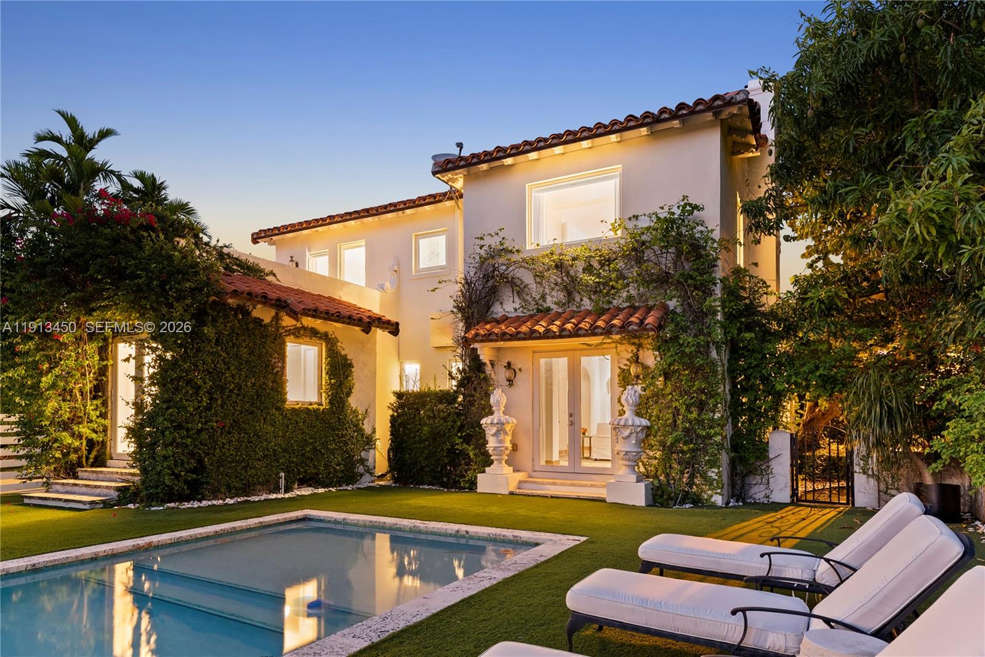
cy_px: 328
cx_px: 492
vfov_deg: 59.5
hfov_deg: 81.2
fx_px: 575
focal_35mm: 21
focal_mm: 21
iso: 800
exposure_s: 15
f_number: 5.6
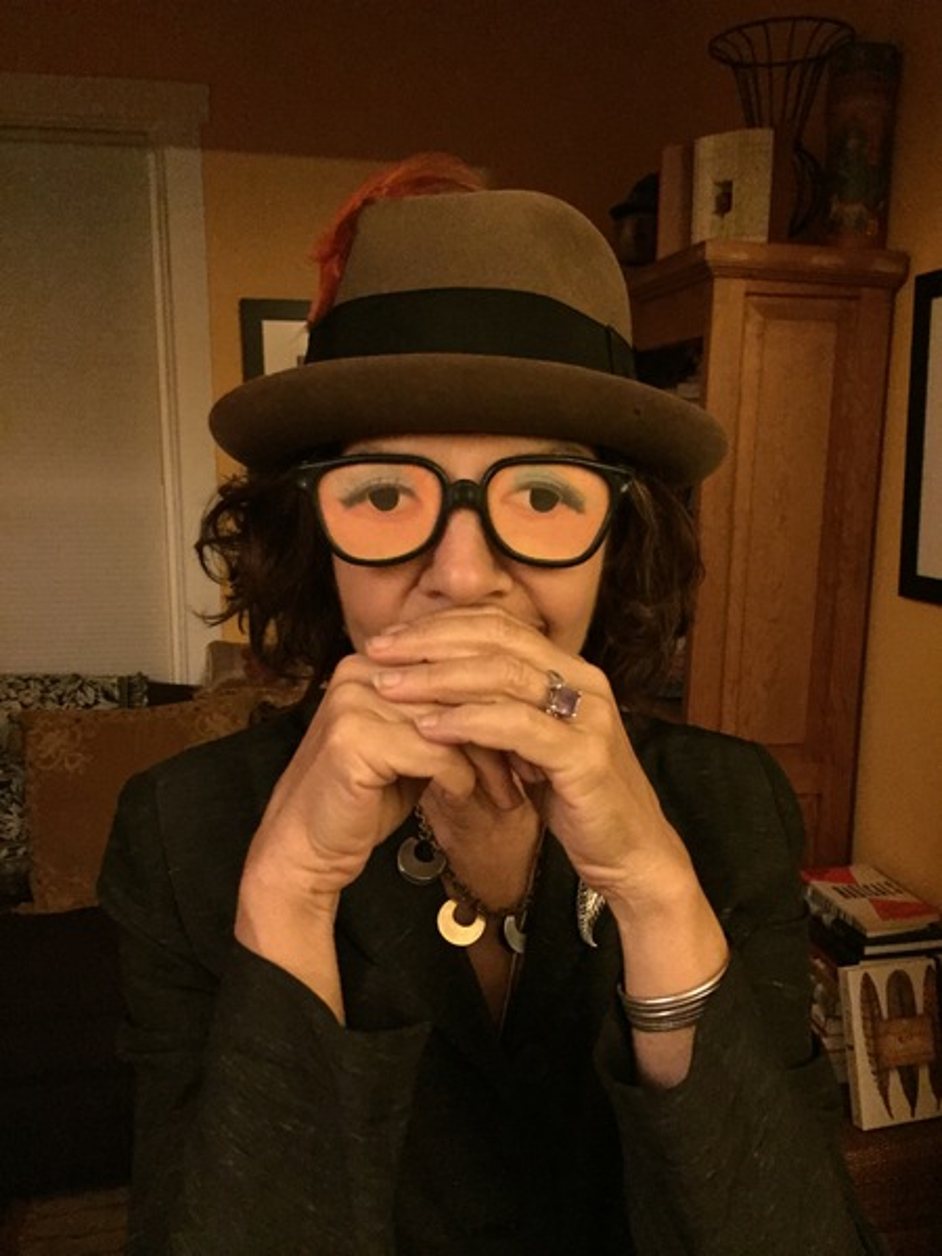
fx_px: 1052
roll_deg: -1.0
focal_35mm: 29
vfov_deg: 61.7
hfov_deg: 48.2
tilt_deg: -8.2
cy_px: 628
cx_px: 471
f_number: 2.2
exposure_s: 1/15
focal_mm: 4.15
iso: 1250
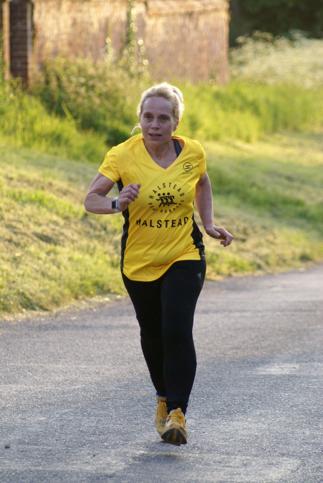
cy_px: 242
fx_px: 4030
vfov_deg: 6.9
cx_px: 162
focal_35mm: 300
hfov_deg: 4.6
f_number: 5.6
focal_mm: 200
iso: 800
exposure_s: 1/320
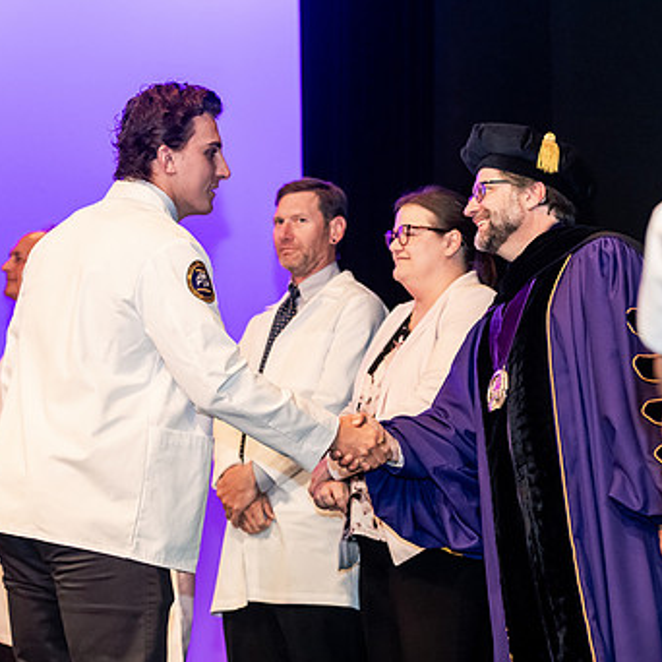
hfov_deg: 16.1
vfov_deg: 16.1
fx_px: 2337
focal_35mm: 108
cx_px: 316
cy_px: 293
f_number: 3.5
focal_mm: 75
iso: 2500
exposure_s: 1/200
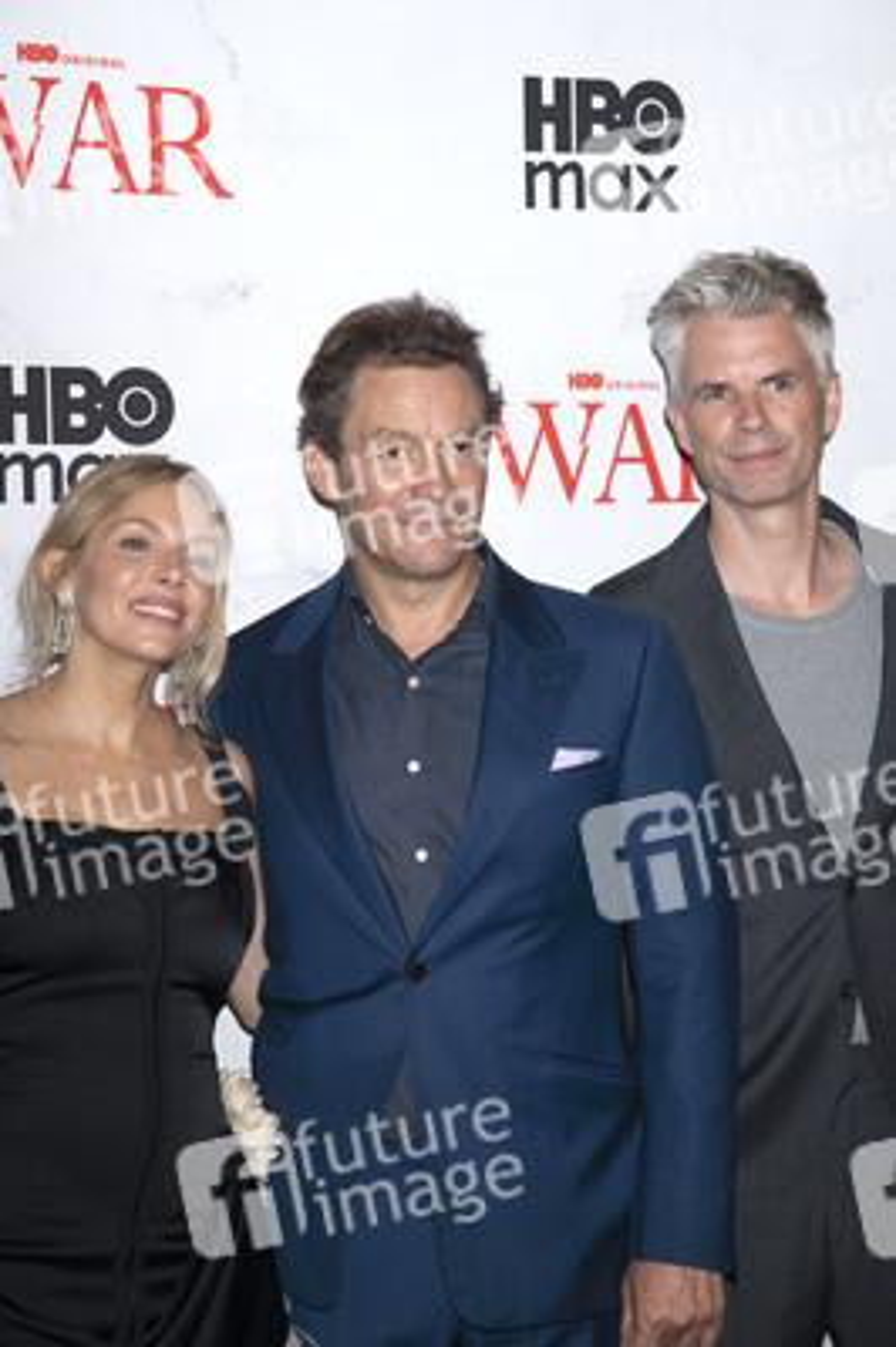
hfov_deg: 14.8
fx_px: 3440
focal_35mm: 92
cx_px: 448
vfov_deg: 22.2
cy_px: 674
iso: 640
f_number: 6.3
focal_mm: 92
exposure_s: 1/200
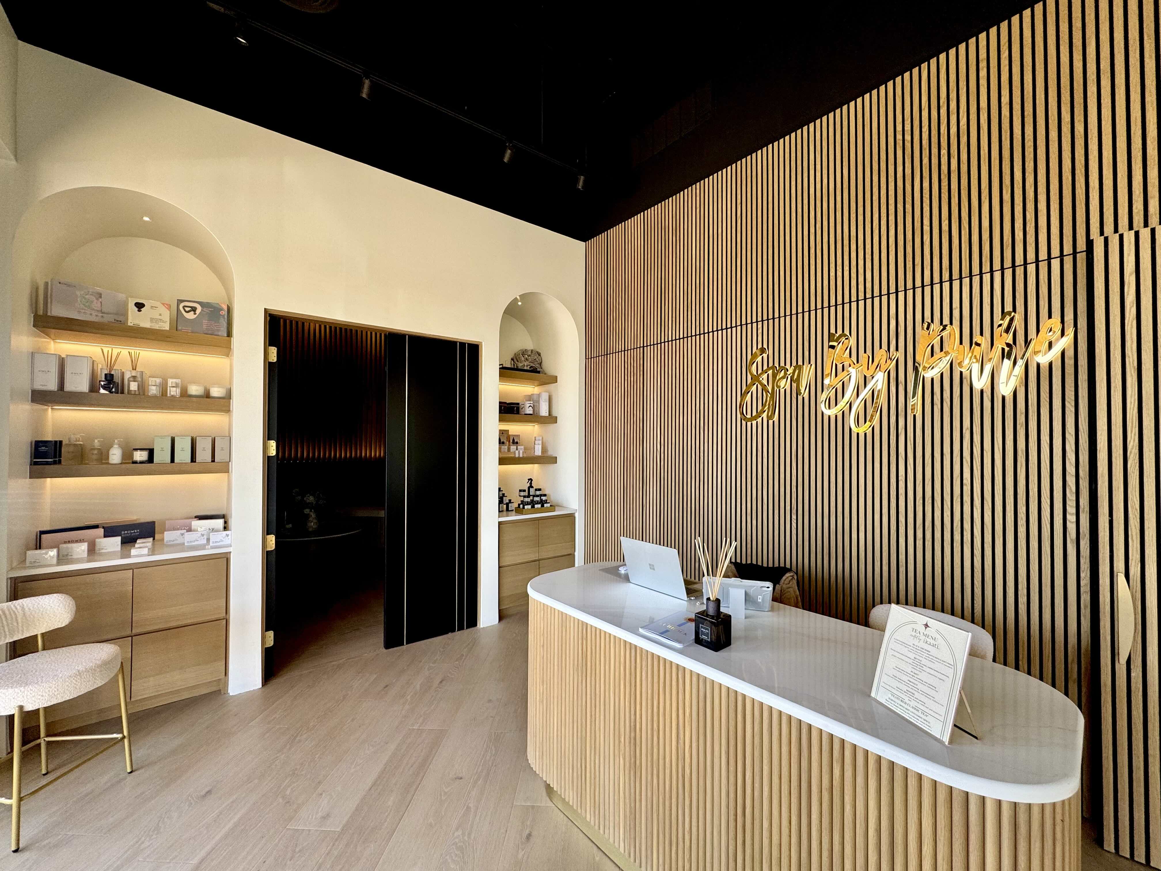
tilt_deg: +0.2
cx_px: 580
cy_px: 436
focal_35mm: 14
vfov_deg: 85.7
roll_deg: -0.3
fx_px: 470
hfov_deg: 102.1
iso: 80
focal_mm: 2.22
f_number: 2.2
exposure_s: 1/99
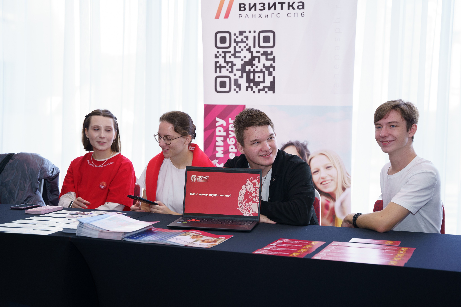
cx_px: 230
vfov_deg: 23.6
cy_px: 154
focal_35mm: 58
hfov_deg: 34.8
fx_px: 736
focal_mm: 57.5
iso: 800
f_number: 3.2
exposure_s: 1/250
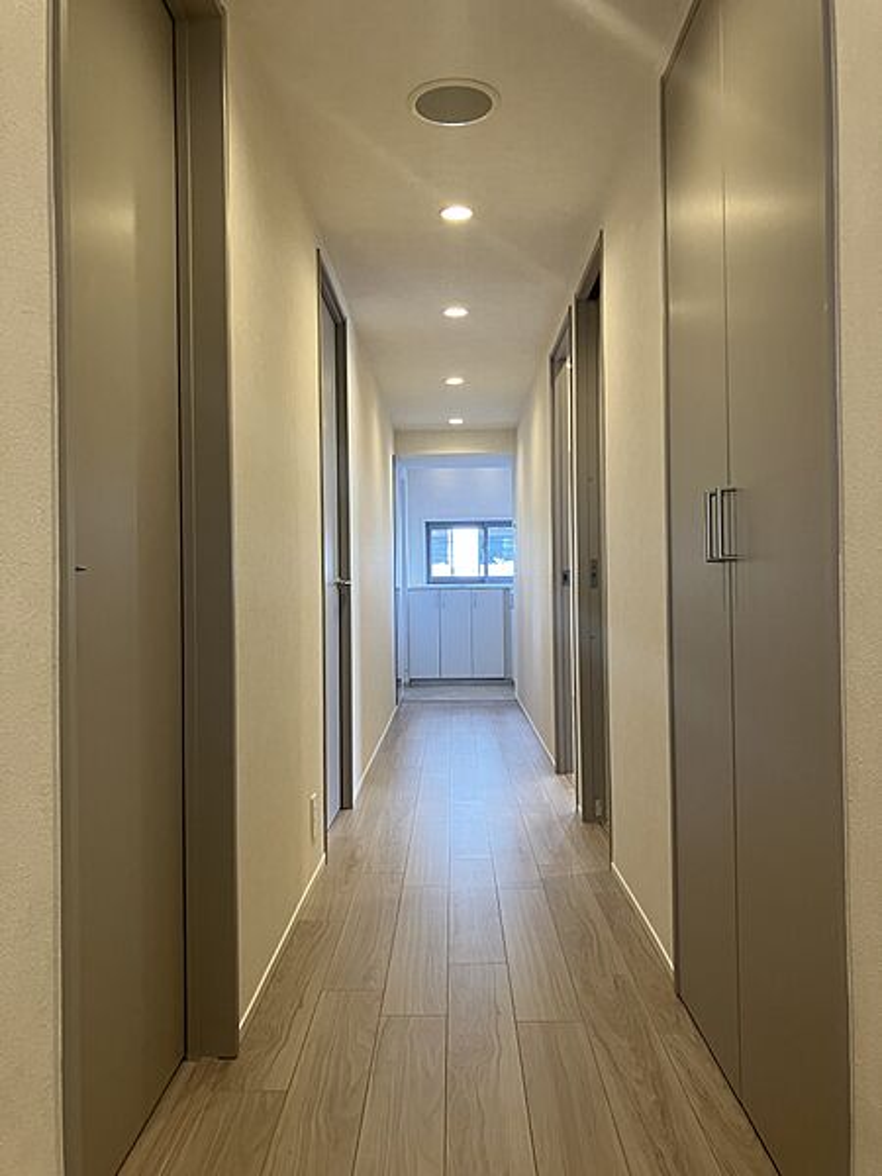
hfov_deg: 49.7
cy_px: 588
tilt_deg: +4.4
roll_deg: +0.2
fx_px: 951
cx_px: 441
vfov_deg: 63.4
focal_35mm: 28
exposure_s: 1/50
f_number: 1.8
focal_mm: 3.99
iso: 64
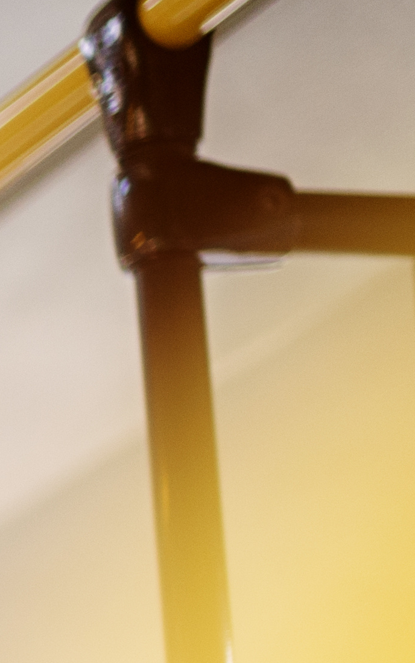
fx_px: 6168
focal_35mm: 341
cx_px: -1614
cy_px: 1154
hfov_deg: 3.5
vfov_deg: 6.1
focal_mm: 50
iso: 320
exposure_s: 1/400
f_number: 1.8
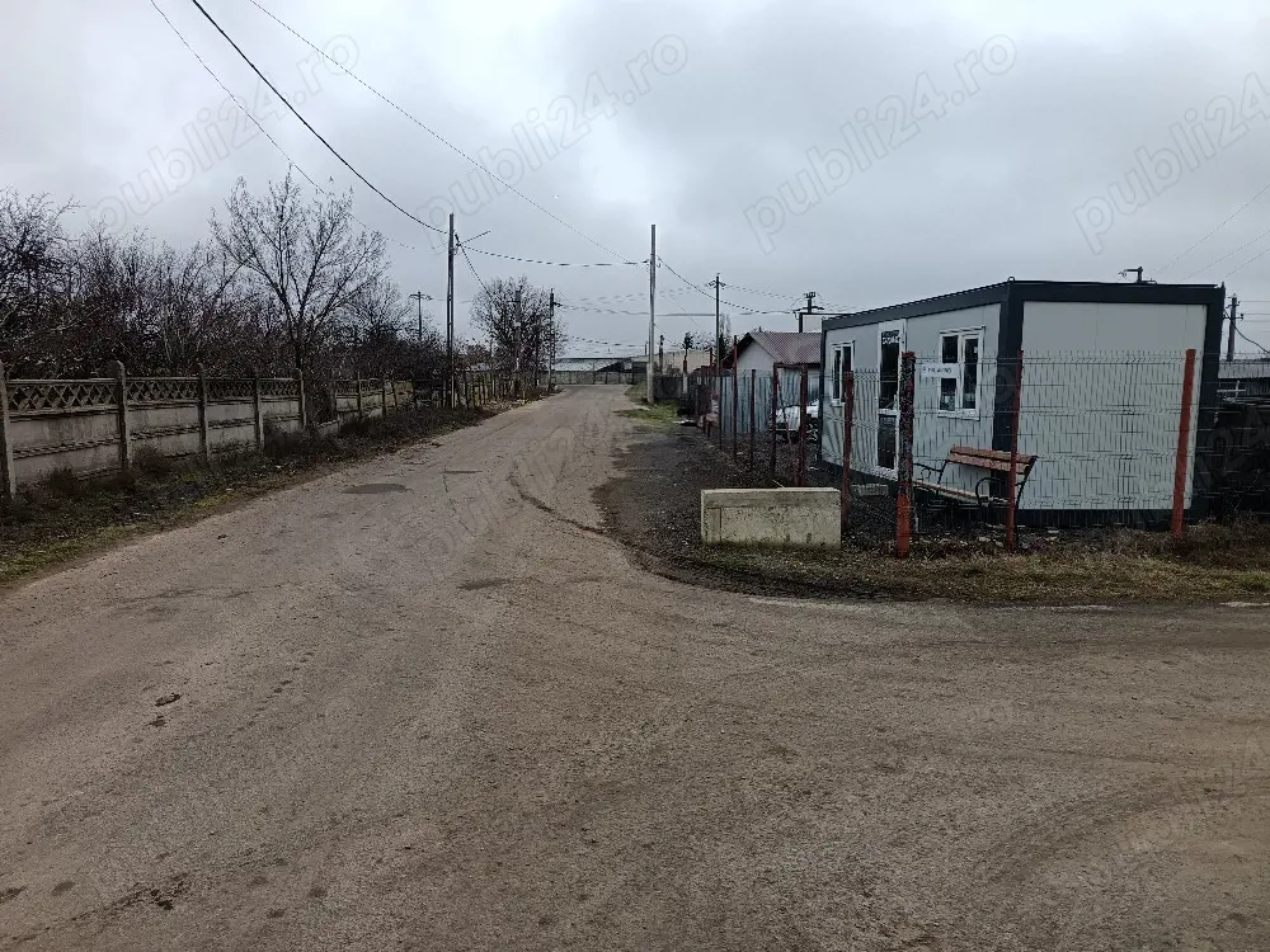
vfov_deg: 56.8
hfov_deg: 71.6
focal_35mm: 24
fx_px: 881
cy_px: 476
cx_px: 635
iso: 100
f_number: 1.75
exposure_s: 1/250
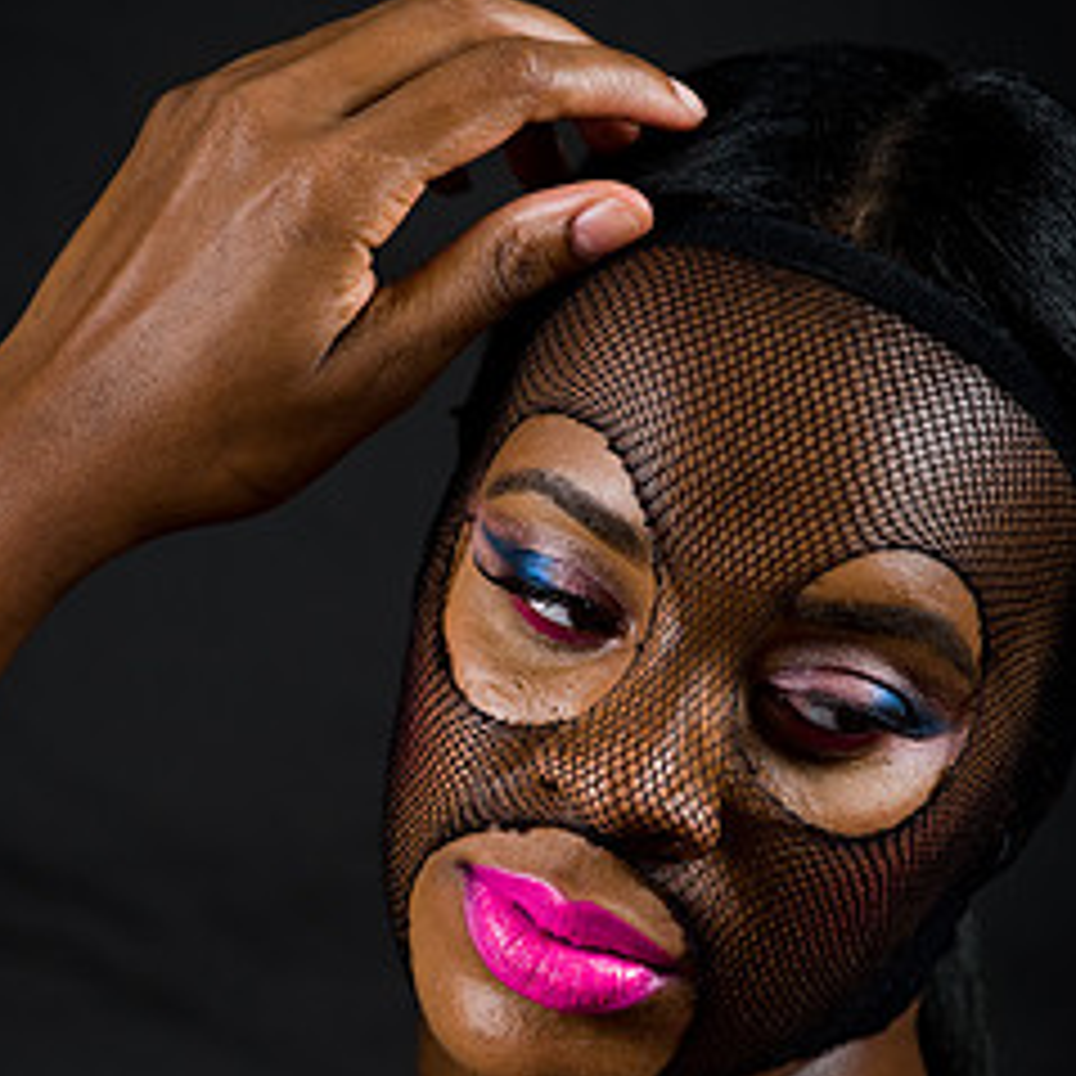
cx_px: 439
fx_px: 11254
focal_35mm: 320
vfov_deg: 5.5
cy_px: 725
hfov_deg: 5.5
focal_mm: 200
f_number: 5.6
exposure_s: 1/125
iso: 200
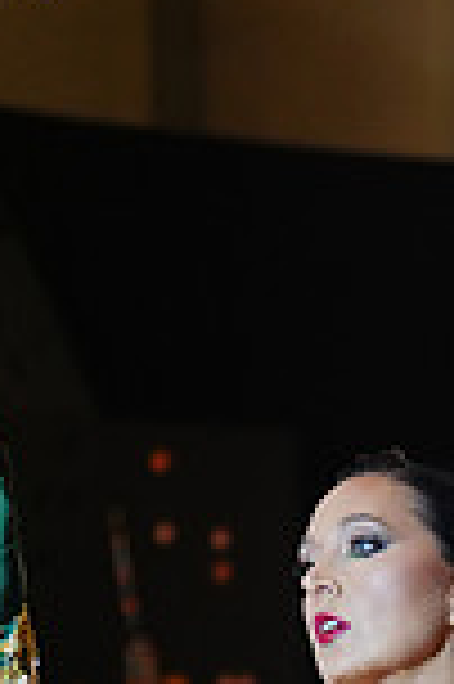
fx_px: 5062
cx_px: 609
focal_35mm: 267
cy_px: 1134
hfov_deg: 5.1
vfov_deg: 7.5
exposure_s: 1/640
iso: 3200
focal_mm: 70
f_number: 2.8
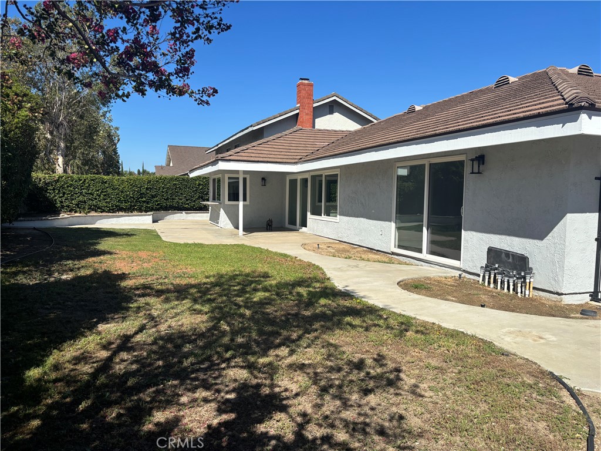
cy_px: 226
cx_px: 300
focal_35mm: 26
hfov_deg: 67.3
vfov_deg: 53.1
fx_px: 451
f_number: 1.6
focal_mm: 5.96
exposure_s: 1/3937
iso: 50
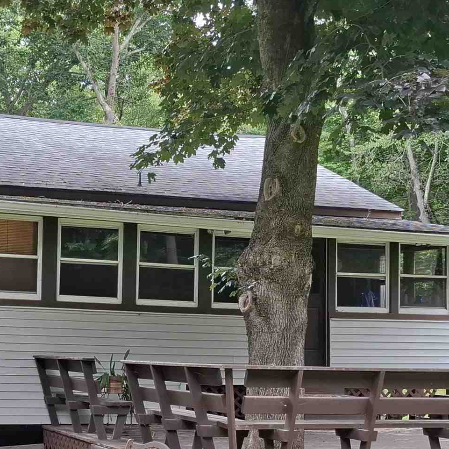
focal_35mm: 65
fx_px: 954
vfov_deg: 26.3
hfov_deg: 25.8
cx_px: 65
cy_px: 304
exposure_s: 1/267
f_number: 1.8
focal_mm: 5.54
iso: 50
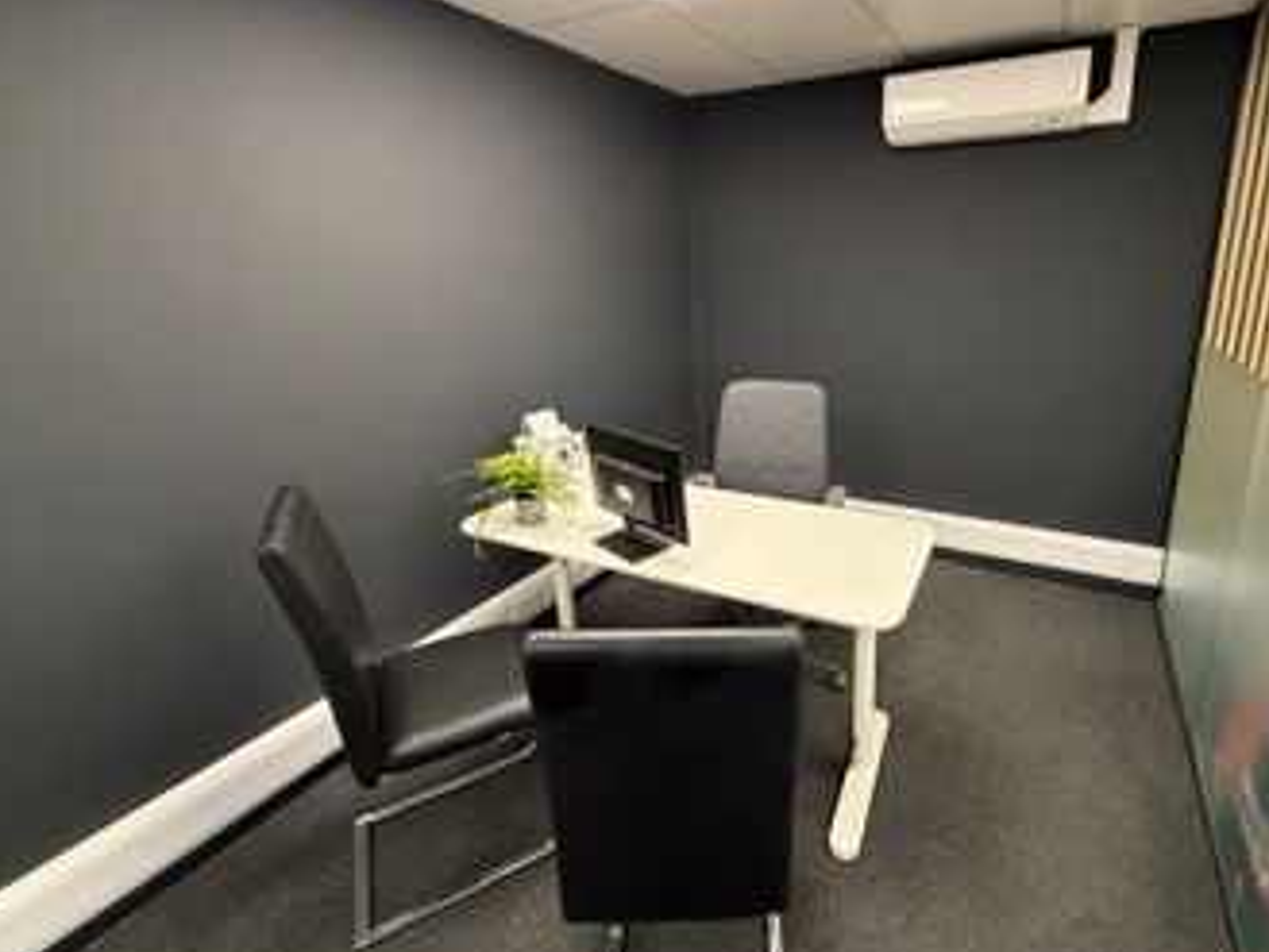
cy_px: 416
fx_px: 623
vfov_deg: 74.4
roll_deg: +0.6
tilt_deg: -13.7
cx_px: 752
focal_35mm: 17
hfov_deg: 90.0
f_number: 2.2
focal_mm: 2.22
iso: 400
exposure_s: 1/100
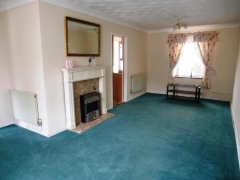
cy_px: 90
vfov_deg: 56.8
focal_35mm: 24
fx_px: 166
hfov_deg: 71.6
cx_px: 120
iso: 400
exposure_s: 1/13
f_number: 3.3
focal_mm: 4.3
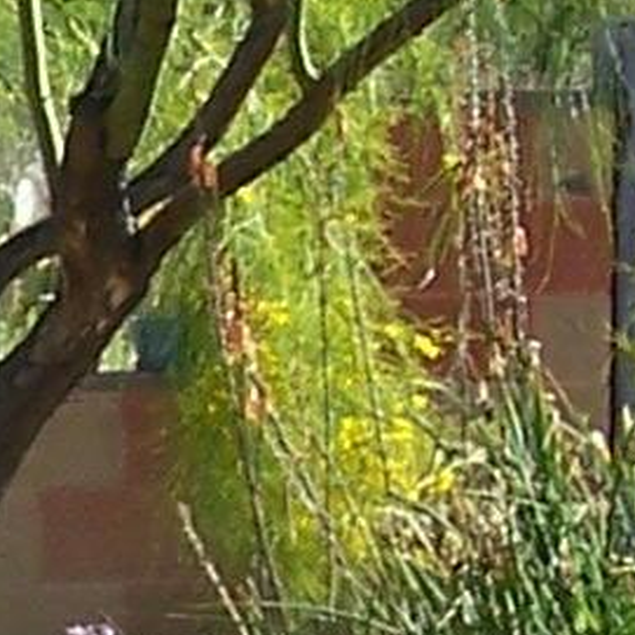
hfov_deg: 6.0
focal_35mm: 284
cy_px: 539
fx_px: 5894
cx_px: -647
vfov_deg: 6.2
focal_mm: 5.6
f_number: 5.6
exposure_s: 1/250
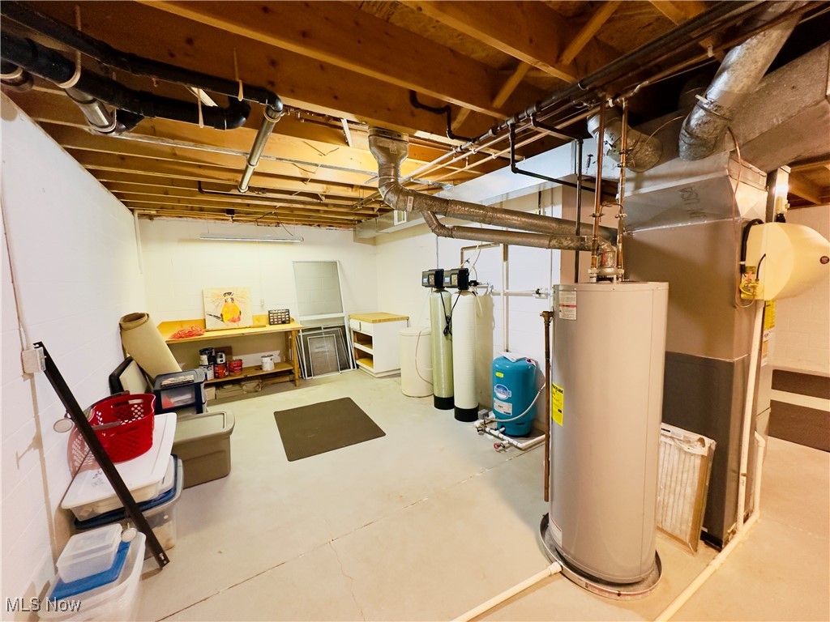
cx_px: 415
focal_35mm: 14
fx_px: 336
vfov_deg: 85.7
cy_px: 311
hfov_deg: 102.1
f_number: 2.2
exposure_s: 1/60
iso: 400
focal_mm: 2.22
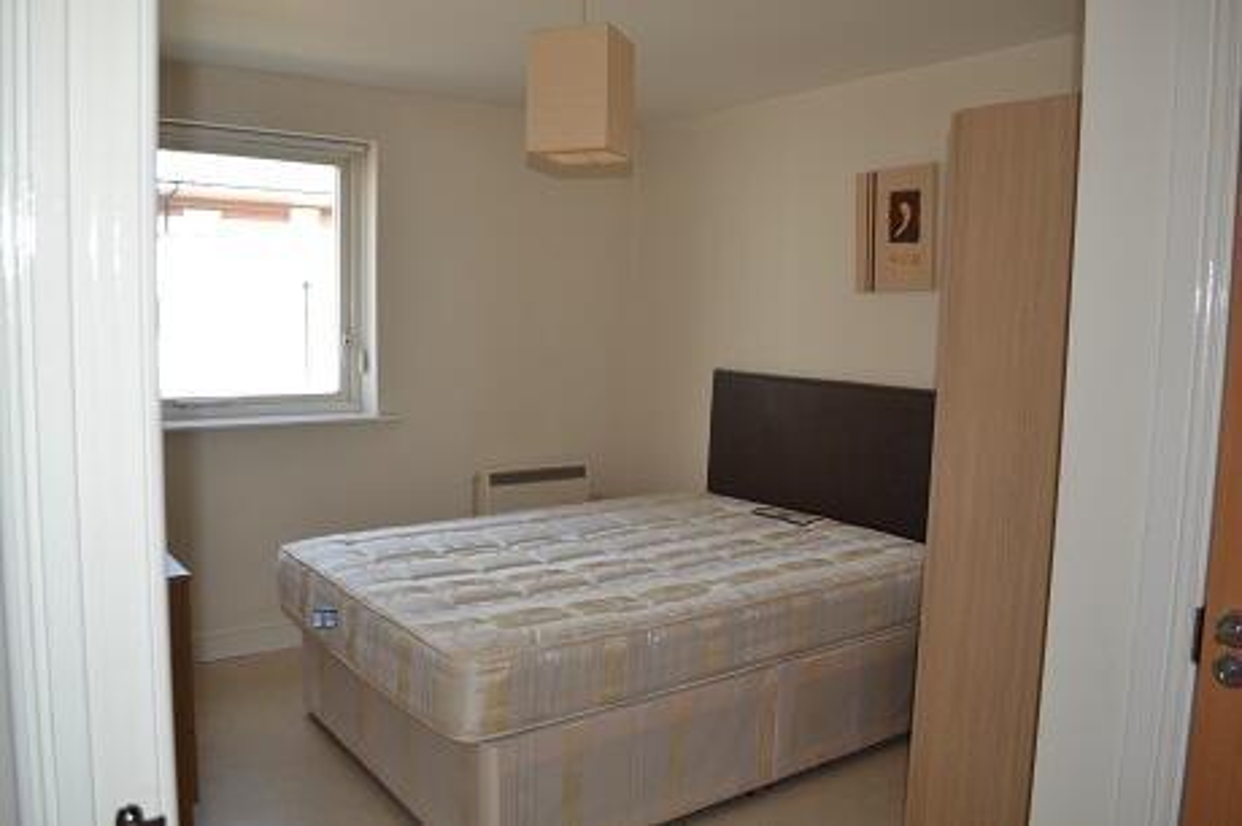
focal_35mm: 27
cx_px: 621
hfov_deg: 67.4
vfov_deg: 47.9
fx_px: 931
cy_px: 413
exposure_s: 1/125
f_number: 4
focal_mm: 18
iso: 180
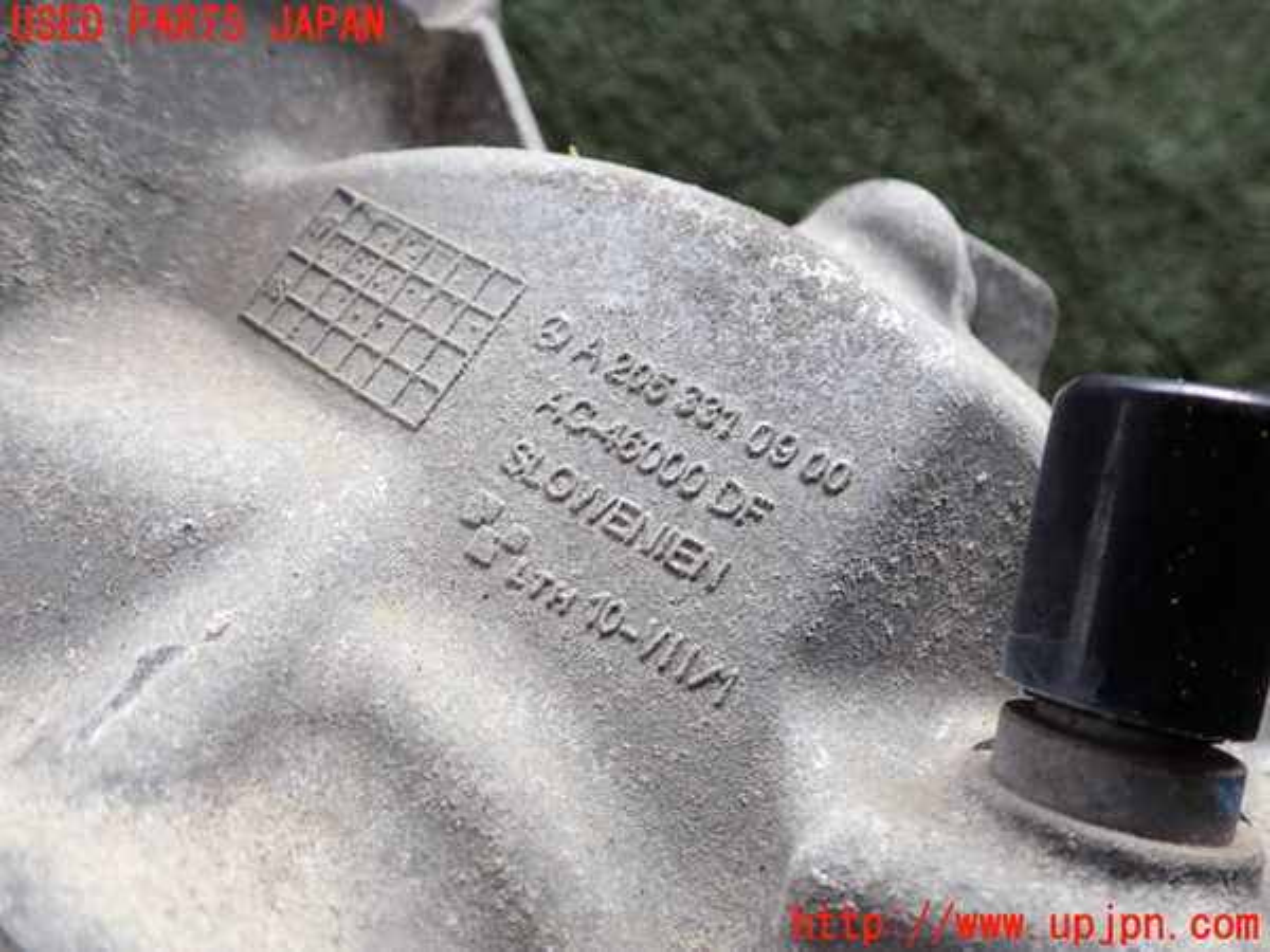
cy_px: 476
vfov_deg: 46.8
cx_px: 635
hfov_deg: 60.0
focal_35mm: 30
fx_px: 1101
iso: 200
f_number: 2.3
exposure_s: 1/60
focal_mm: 5.4
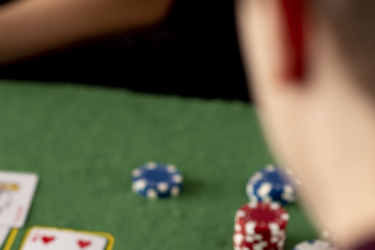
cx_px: 36
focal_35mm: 176
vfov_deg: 7.8
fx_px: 1834
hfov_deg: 11.6
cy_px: 186
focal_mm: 85
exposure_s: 1/200
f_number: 3.2
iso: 500
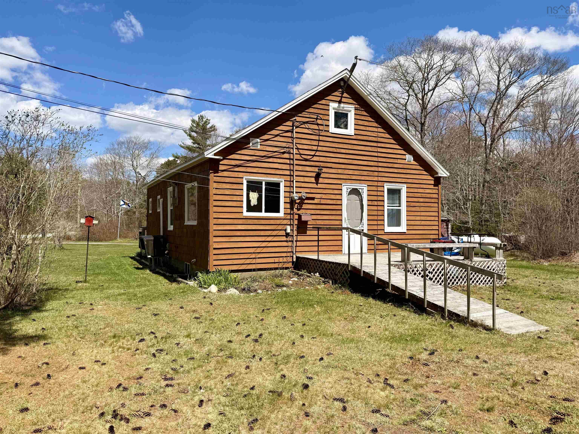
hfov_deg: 71.6
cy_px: 217
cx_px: 290
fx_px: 401
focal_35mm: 24
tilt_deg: +1.2
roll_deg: -1.2
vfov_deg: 56.8
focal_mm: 6.76
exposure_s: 1/5714
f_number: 1.78
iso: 80
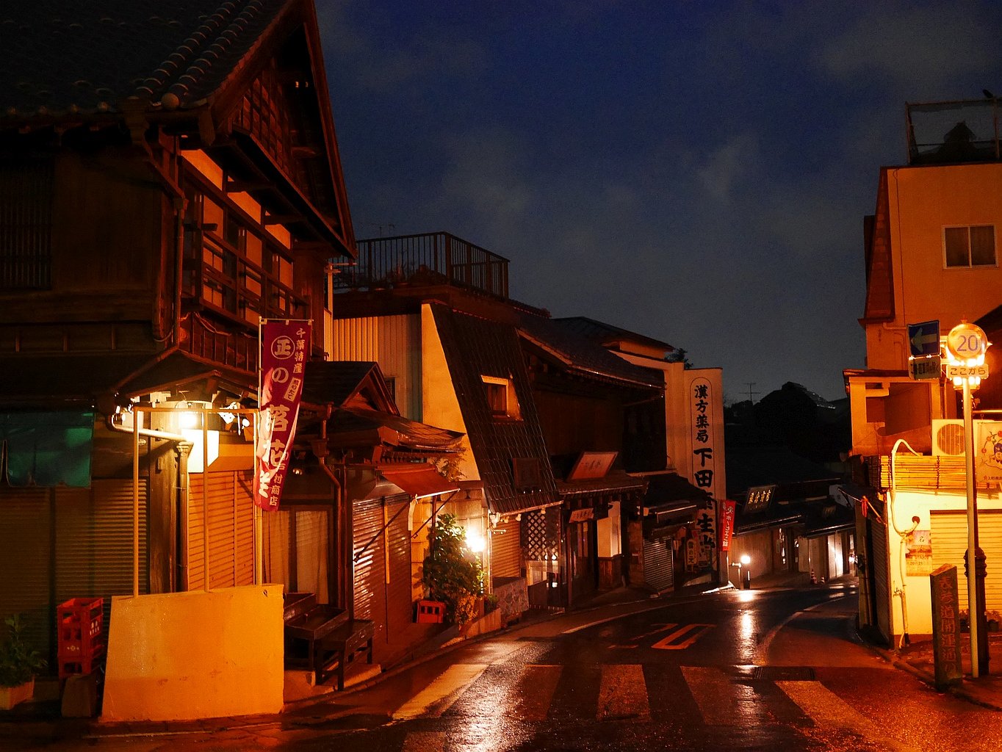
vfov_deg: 36.0
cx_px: 501
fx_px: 1158
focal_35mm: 40
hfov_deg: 46.8
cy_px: 376
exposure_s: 1/40
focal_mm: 20
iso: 3200
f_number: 1.7
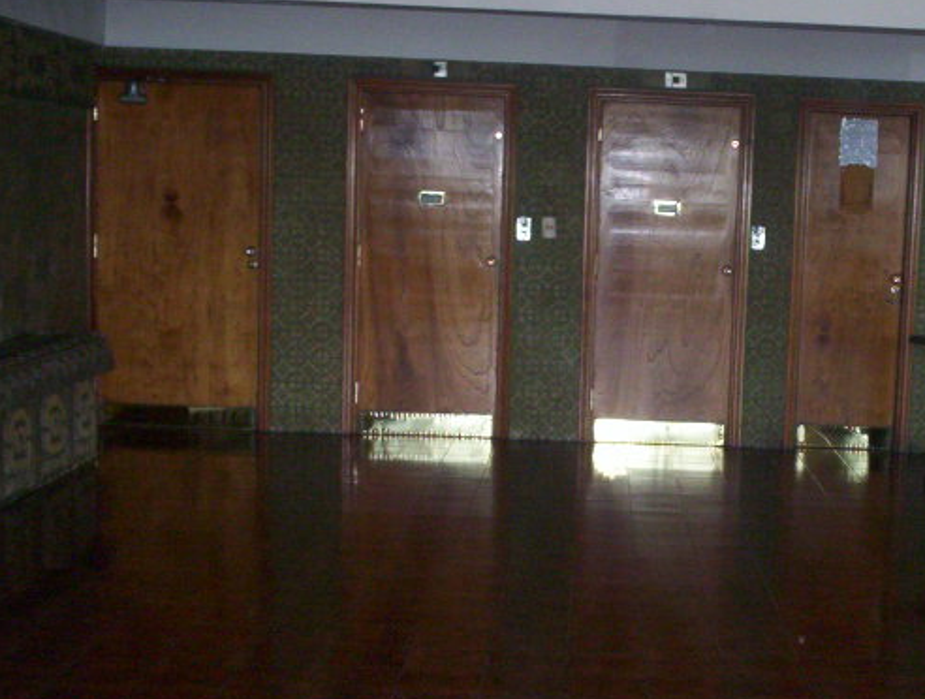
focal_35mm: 63
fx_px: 1688
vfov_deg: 23.3
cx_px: 748
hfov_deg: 29.9
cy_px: 447
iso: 140
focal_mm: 4.99
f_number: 4.5
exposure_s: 1/60
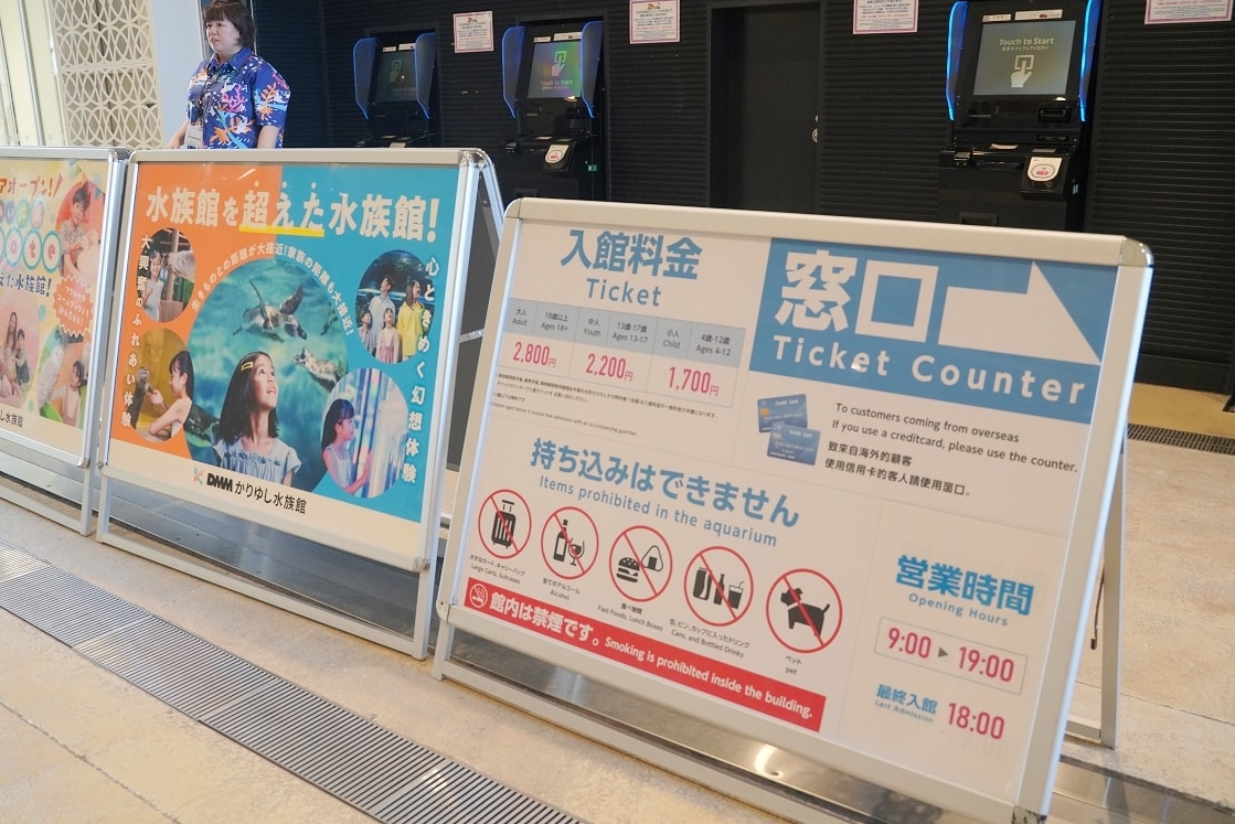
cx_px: 637
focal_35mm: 30
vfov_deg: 43.6
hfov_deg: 61.9
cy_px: 400
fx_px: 1030
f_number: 4
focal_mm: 28
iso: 2500
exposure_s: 1/160
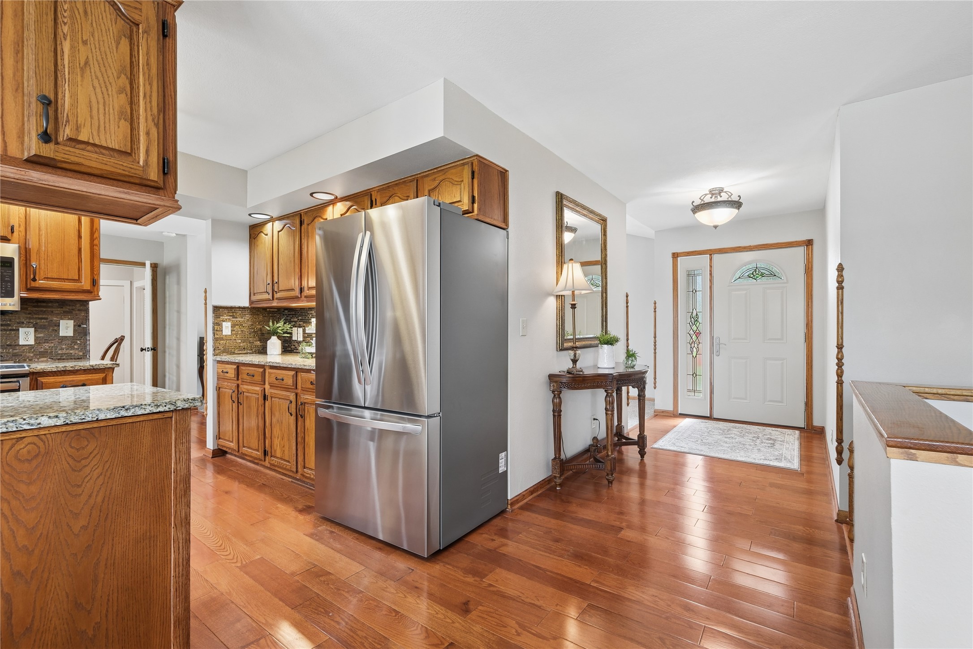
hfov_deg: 100.4
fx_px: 405
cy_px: 324
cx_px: 486
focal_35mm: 15
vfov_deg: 77.3
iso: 400
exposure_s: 1/4
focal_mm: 10
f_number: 8
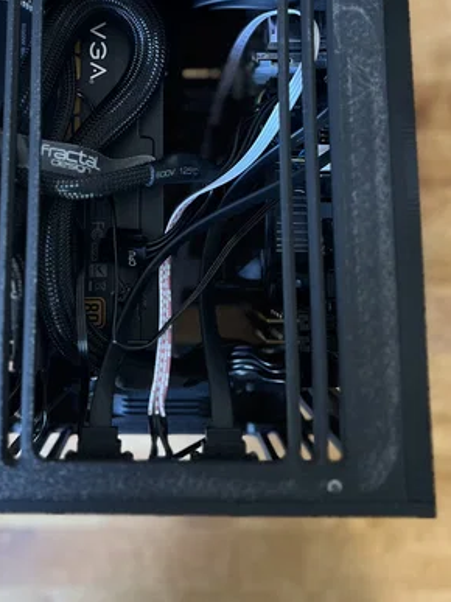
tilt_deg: -81.0
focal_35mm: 42
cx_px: 163
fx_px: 730
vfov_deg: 43.1
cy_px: 136
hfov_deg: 34.1
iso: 500
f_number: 1.5
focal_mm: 5.7
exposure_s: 1/60
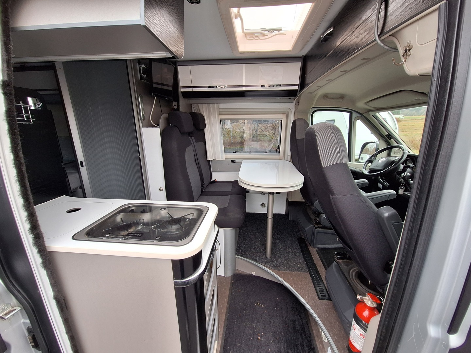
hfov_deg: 106.2
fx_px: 177
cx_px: 236
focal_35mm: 13
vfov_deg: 89.9
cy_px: 176
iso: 40
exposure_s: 1/50
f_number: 2.2
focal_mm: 1.74
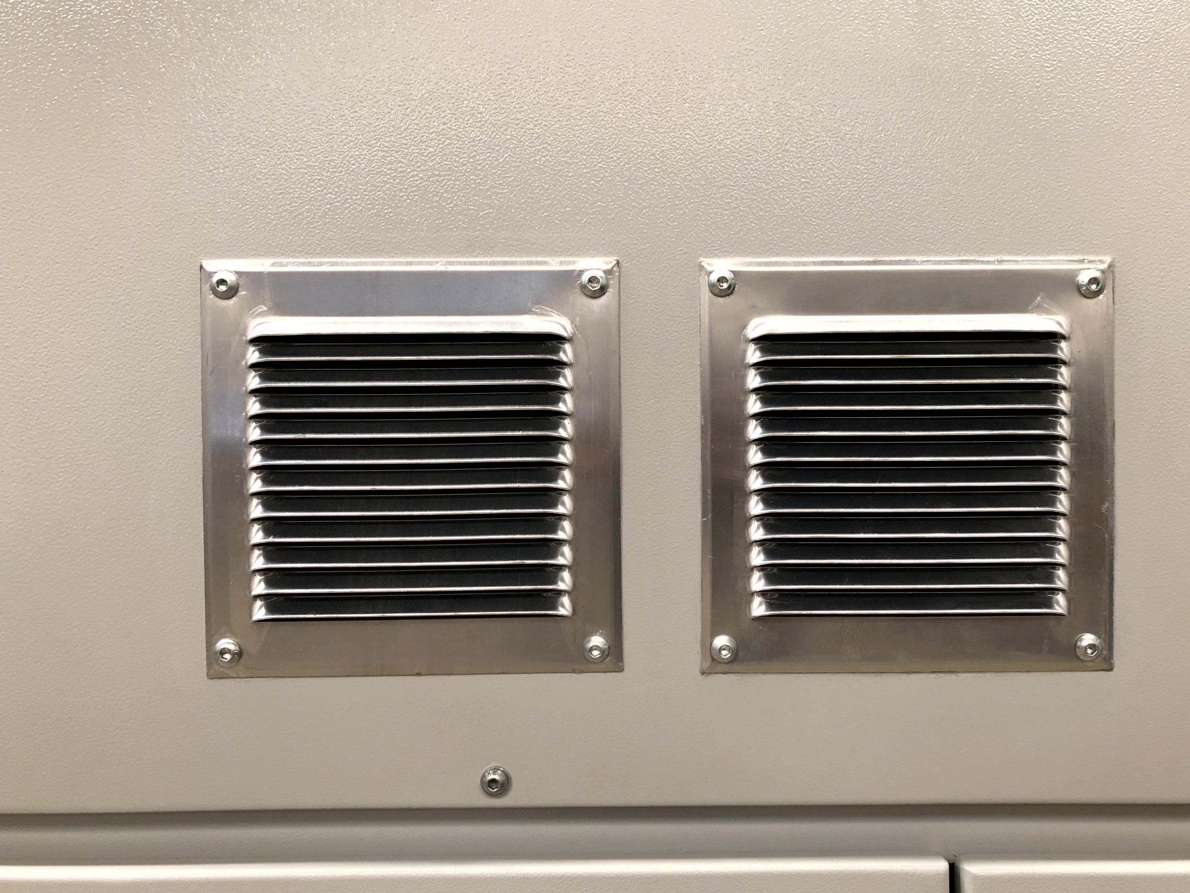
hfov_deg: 58.3
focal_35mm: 31
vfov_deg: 45.4
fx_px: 1066
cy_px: 424
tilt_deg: -1.1
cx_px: 642
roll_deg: -0.7
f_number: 1.8
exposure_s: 1/40
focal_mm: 4
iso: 25
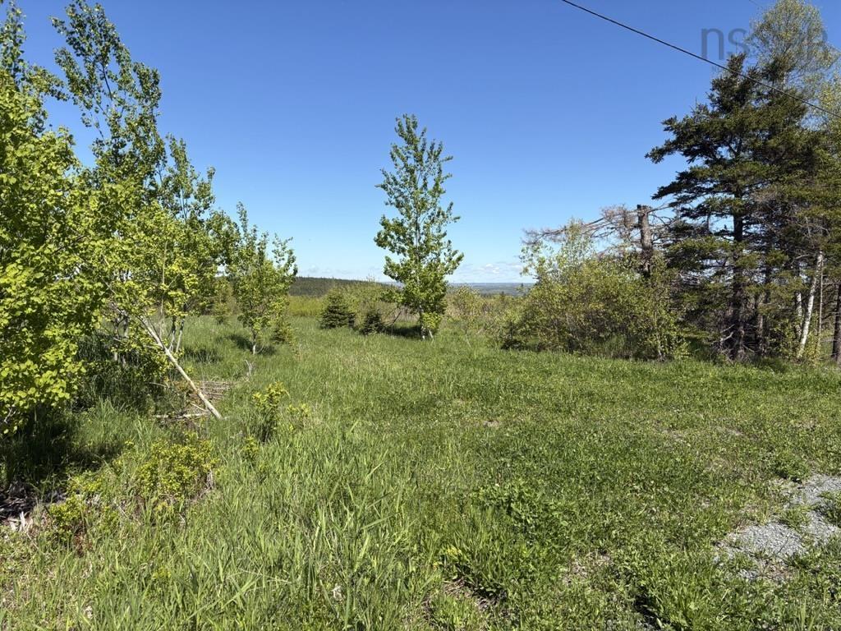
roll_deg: -0.6
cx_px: 420
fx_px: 632
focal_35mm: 26
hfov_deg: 67.3
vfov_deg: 53.1
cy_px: 316
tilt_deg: -0.9
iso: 50
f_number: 1.6
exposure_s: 1/2865
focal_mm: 5.96
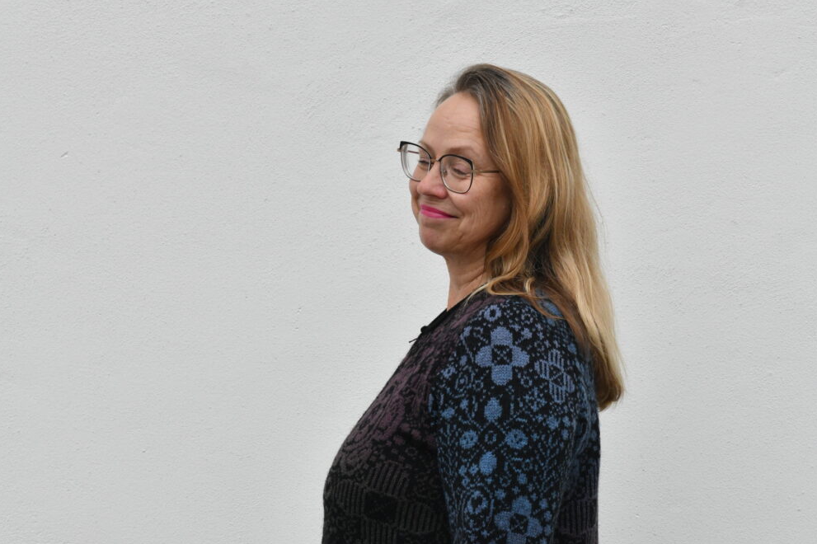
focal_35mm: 106
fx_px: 2405
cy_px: 544
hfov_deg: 19.3
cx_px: 407
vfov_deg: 12.7
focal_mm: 70
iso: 1600
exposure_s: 1/500
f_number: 11
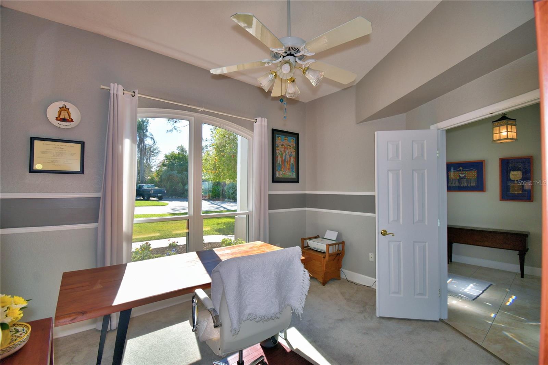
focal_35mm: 15
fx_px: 228
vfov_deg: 77.3
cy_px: 182
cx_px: 274
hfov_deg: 100.4
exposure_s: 1/200
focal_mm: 10
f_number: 4.5
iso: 100
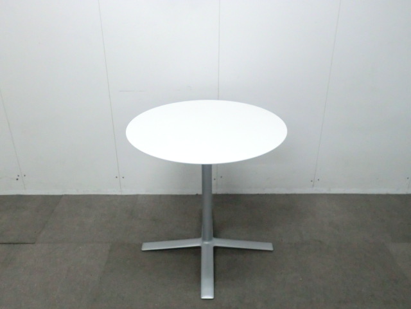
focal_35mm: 32
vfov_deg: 44.2
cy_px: 154
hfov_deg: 56.8
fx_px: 380
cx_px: 206
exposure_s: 1/60
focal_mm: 5.8
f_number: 3.5
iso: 640
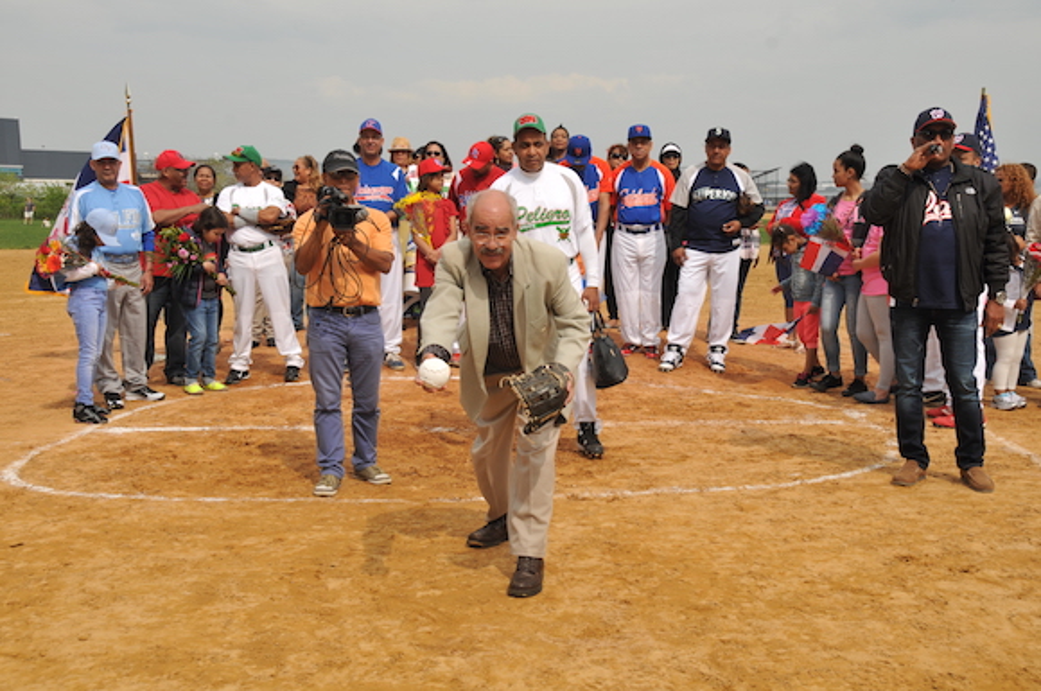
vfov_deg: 28.9
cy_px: 346
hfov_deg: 42.4
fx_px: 1343
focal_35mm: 46
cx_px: 520
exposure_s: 1/250
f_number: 10
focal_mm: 31
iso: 100
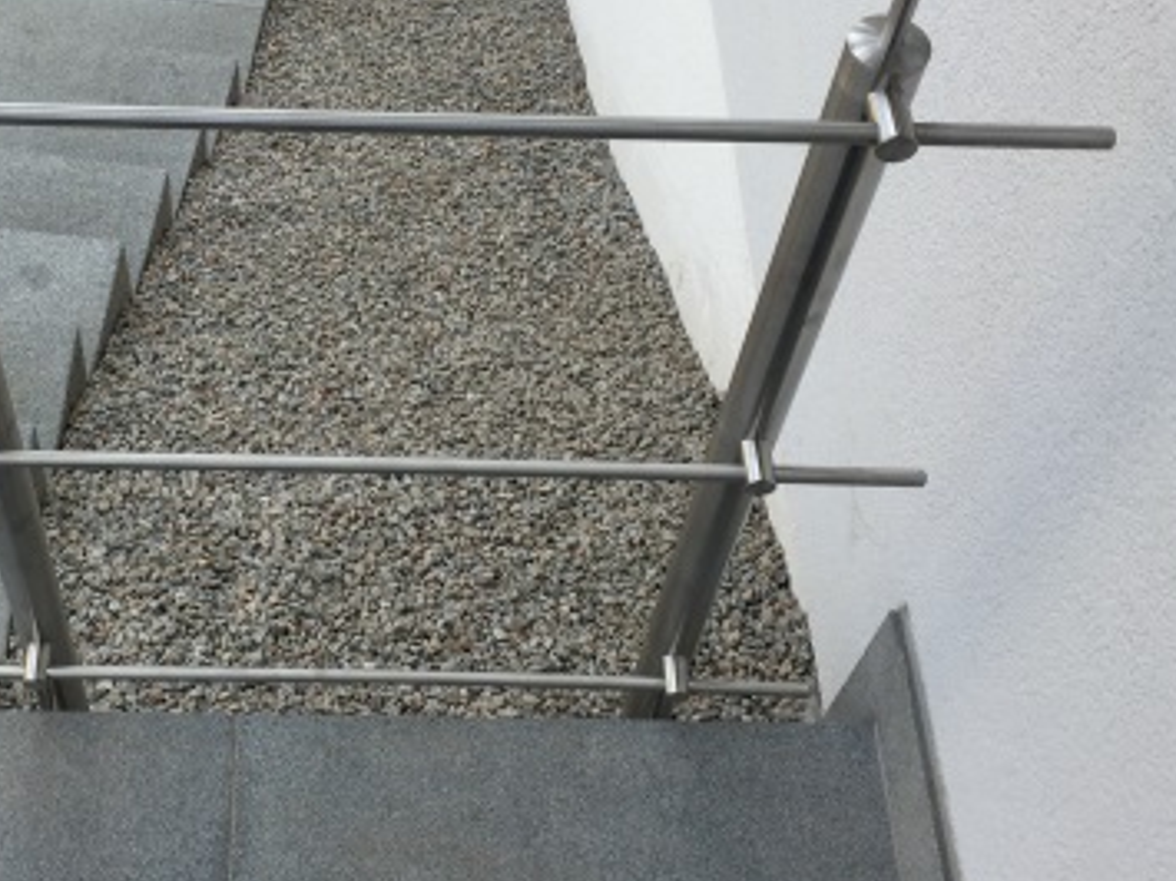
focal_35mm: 49
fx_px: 1664
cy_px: 285
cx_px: 361
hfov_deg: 38.3
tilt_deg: -54.6
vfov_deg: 29.4
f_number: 2.2
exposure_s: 1/694
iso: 32
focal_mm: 4.15
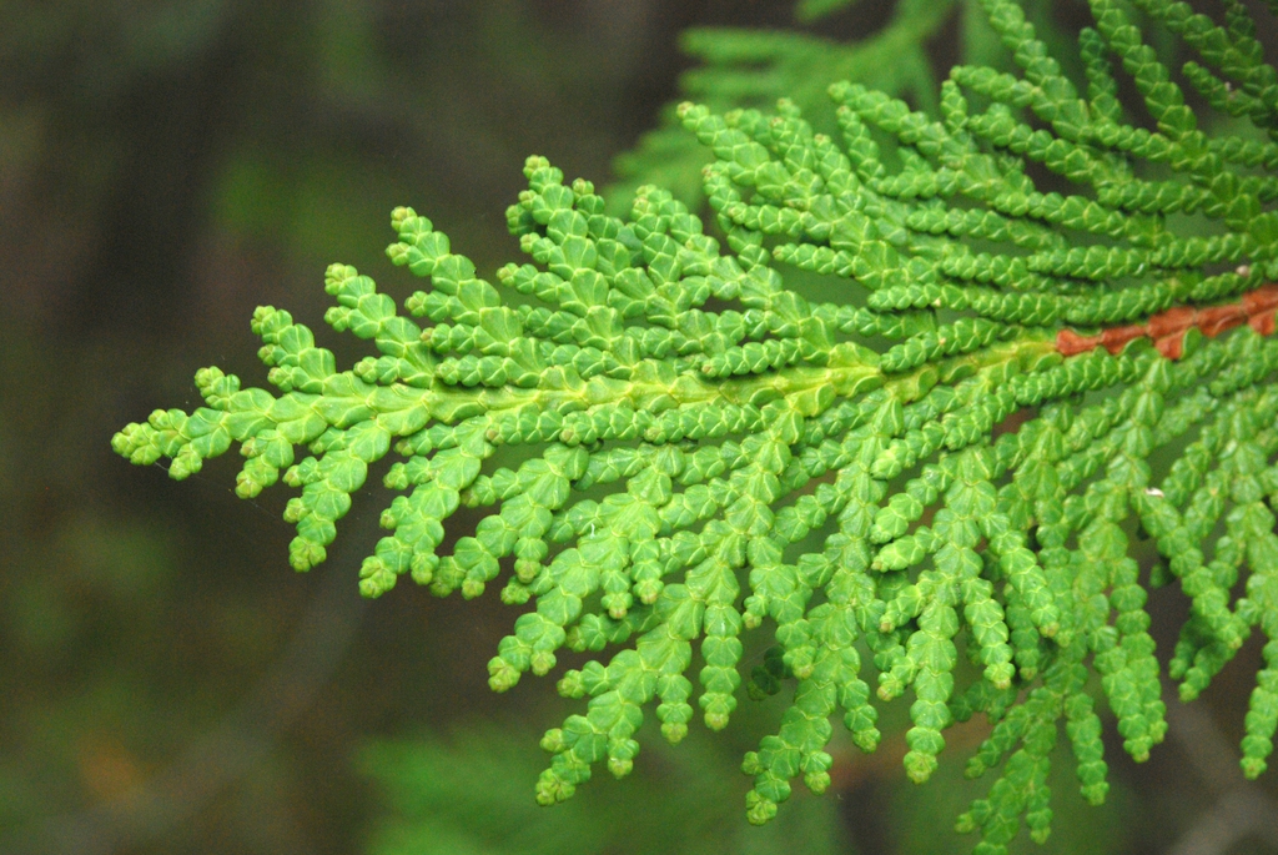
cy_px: 428
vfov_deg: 16.6
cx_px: 639
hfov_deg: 24.6
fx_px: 2932
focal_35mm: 82
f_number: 11
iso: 800
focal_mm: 55
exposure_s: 1/20
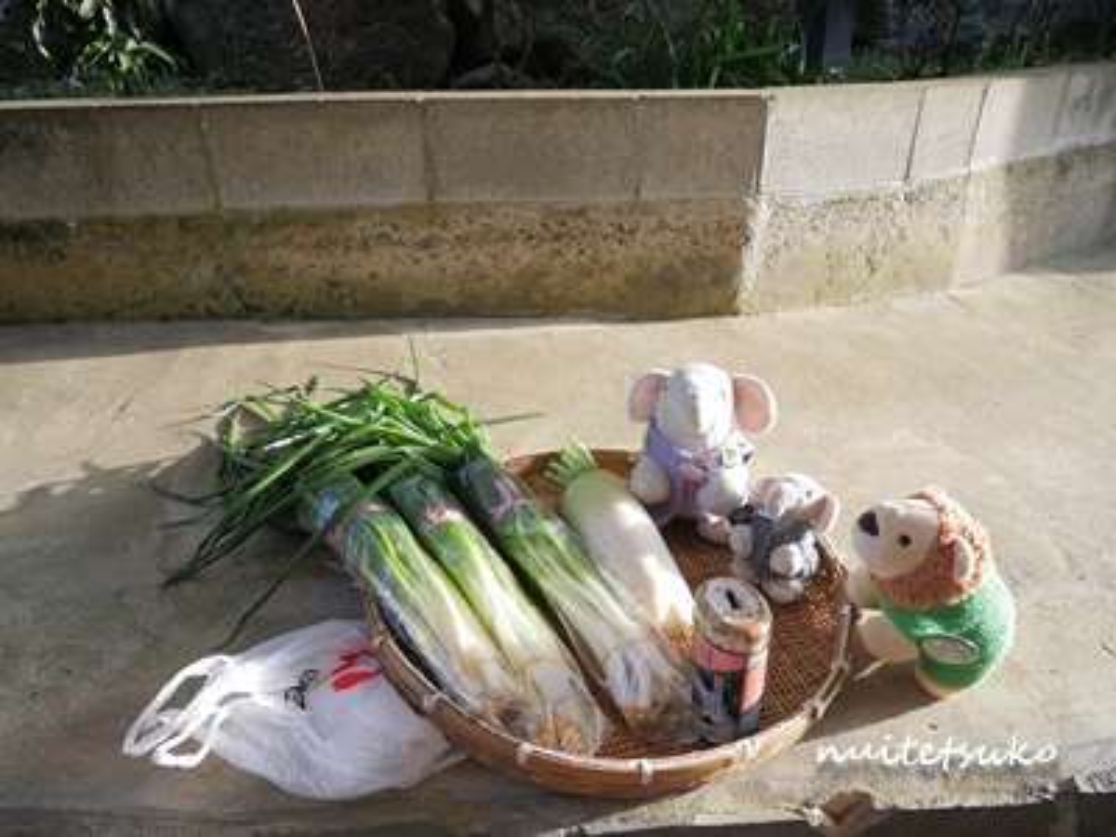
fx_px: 774
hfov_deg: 71.6
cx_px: 558
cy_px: 418
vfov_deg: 56.8
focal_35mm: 24
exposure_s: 1/160
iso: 500
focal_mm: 12
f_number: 4.2
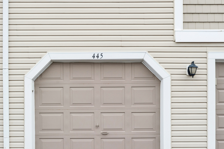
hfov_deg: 34.4
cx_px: 95
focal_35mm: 58
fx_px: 361
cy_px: 87
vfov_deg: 23.3
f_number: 8
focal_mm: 46
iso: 400
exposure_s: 1/800
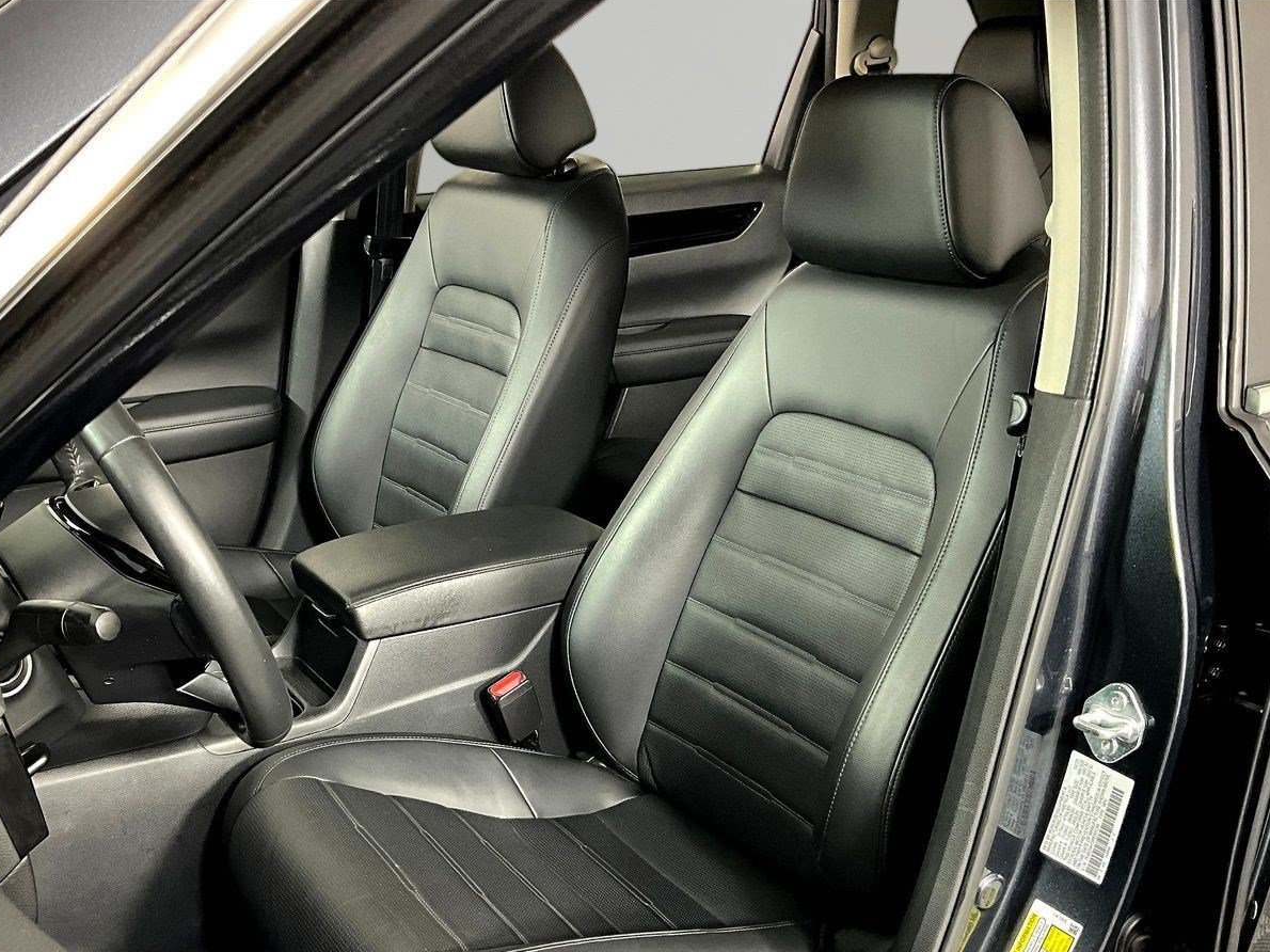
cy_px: 636
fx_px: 1431
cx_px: 487
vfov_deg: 36.4
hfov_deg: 47.5
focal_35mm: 39
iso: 160
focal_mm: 3
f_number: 1.8
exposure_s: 1/60
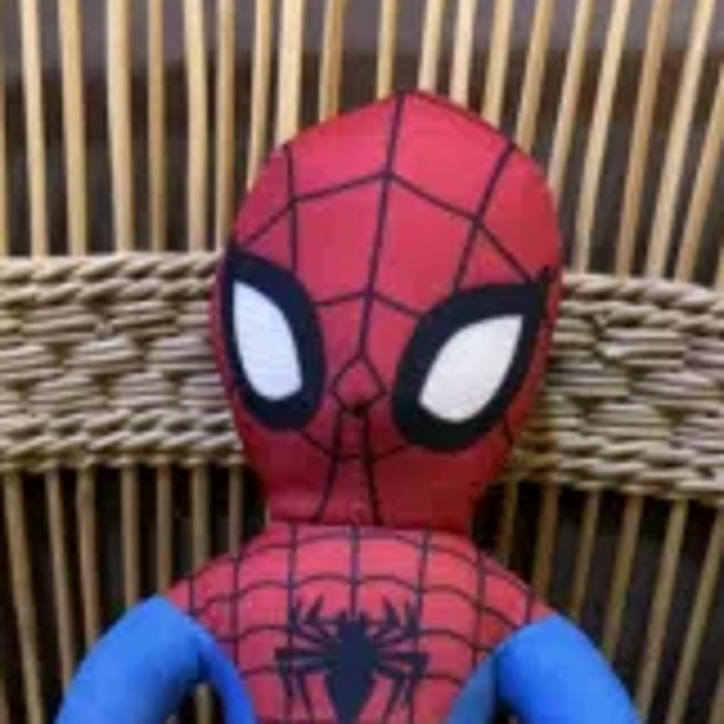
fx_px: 1349
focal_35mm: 57
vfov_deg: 27.8
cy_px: 769
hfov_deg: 30.0
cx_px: 333
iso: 400
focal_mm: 5.7
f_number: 1.5
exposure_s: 1/33
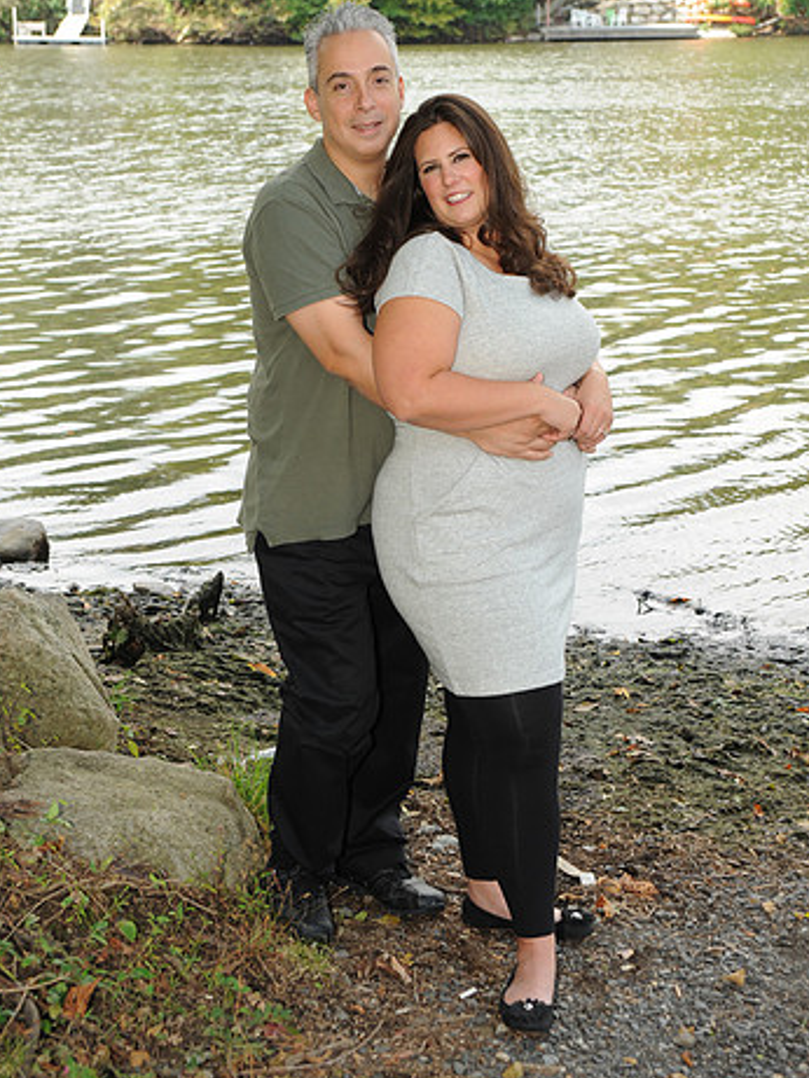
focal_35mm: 58
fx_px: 1806
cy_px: 461
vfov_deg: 33.2
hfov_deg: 25.2
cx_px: 435
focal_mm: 48
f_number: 6.3
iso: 500
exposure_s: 1/250
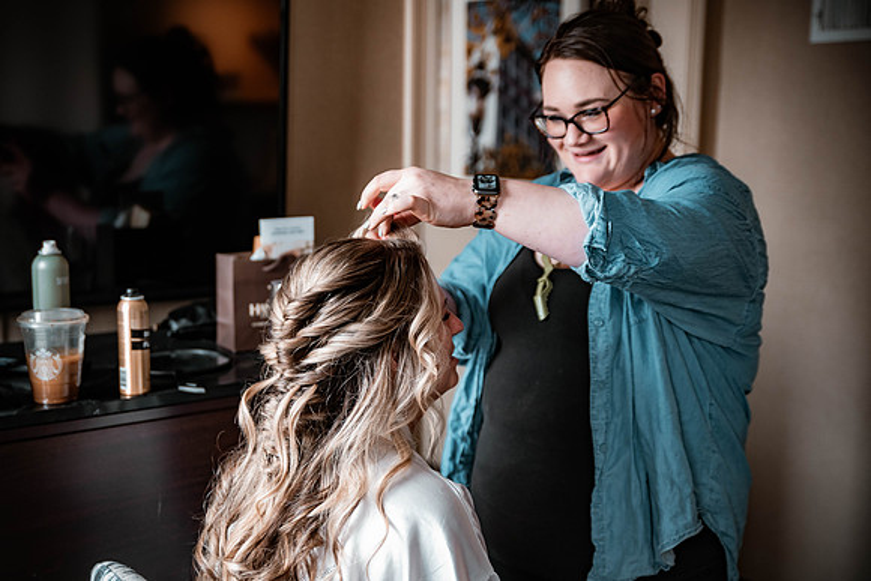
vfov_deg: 27.0
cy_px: 290
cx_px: 436
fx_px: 1210
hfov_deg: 39.6
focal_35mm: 50
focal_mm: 50
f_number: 2.8
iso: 1000
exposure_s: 1/100
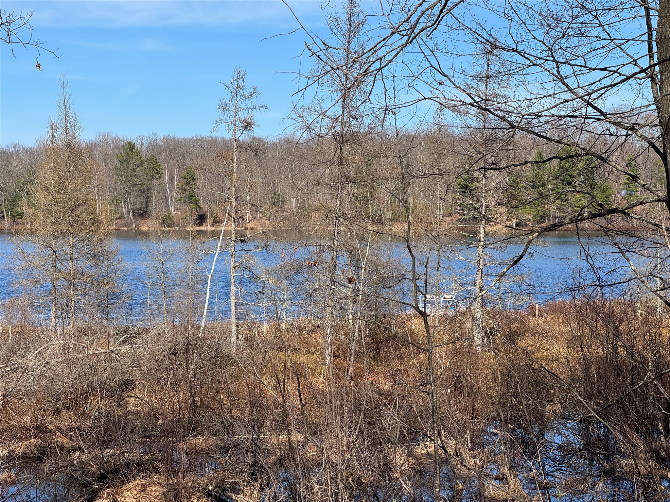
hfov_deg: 25.3
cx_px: 335
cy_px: 251
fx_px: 1490
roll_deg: -1.0
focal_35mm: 77
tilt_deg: -2.6
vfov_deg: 19.1
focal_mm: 9
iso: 25
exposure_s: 1/861
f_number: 2.8
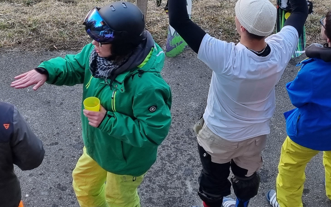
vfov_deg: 17.1
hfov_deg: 27.1
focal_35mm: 76
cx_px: 200
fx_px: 685
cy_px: 70
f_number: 1.8
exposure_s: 1/125
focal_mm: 5.4
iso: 50
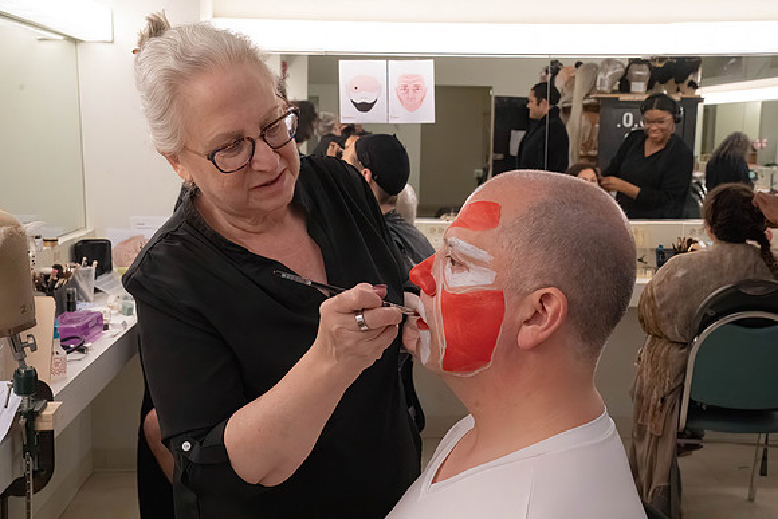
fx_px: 886
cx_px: 389
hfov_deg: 47.4
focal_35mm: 41
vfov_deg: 32.6
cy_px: 260
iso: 16000
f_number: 11
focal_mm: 41
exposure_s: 1/500
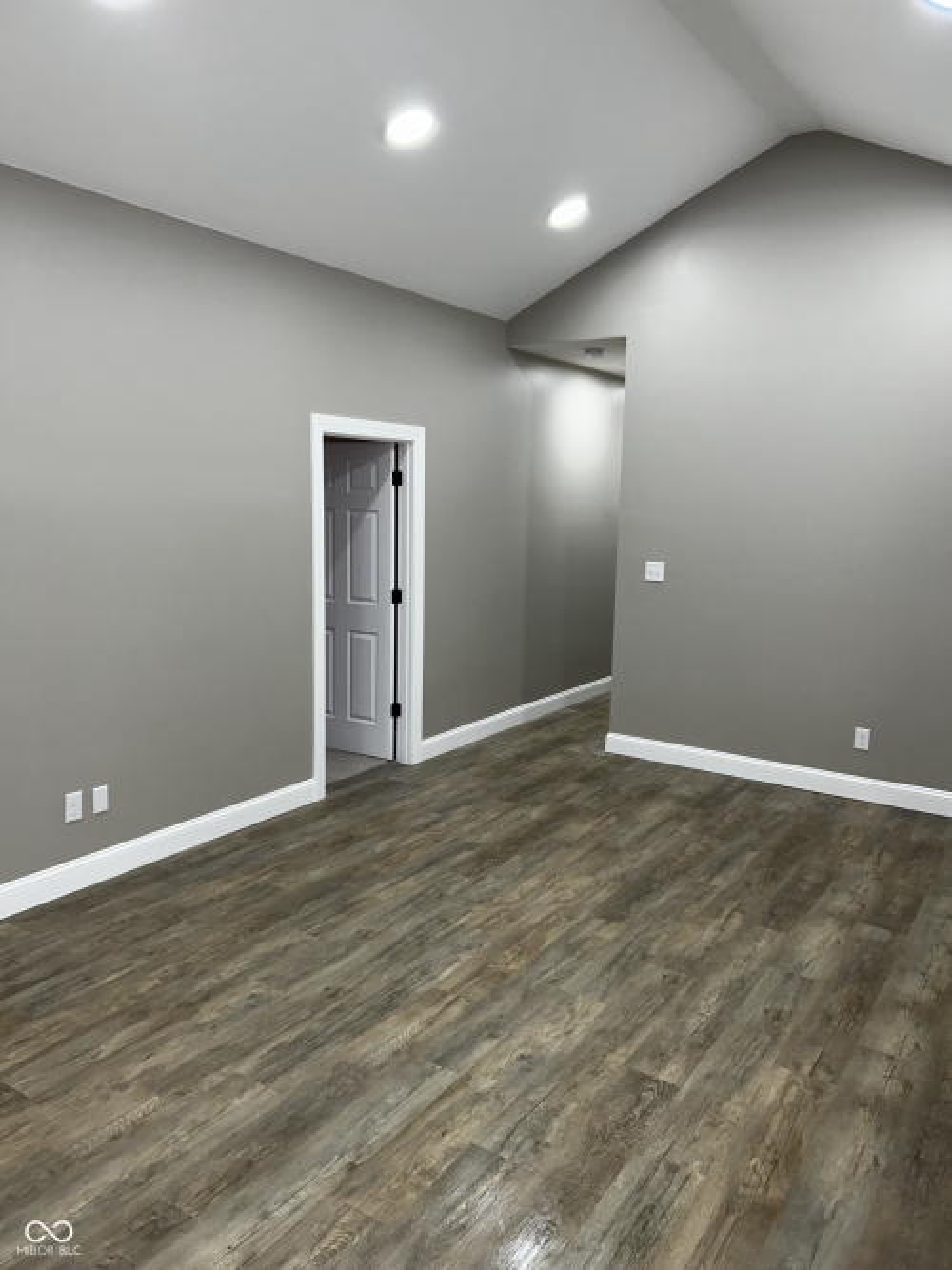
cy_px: 635
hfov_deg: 53.0
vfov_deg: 67.3
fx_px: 954
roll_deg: -1.5
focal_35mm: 26
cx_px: 476
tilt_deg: -6.5
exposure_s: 1/120
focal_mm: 5.7
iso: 100
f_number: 1.5
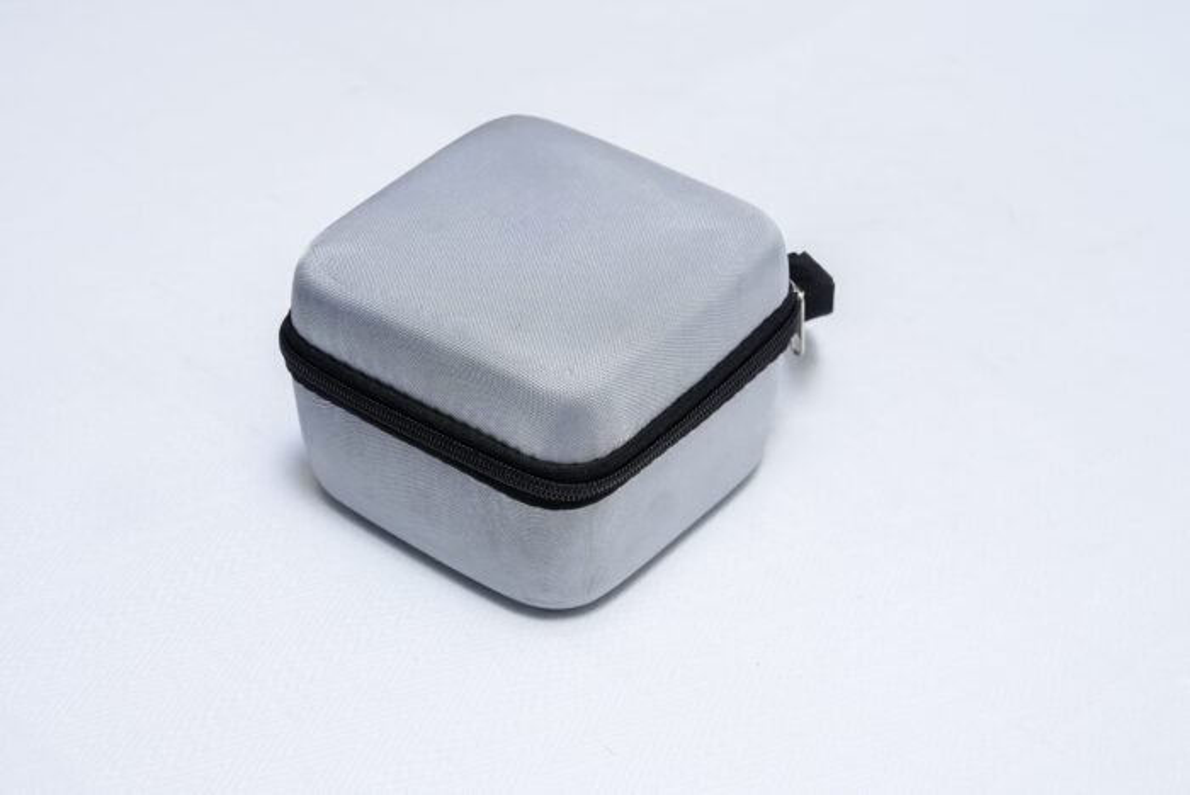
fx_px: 2316
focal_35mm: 70
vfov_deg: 19.5
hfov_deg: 28.8
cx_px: 595
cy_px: 398
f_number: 9
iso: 3200
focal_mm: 70
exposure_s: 1/200
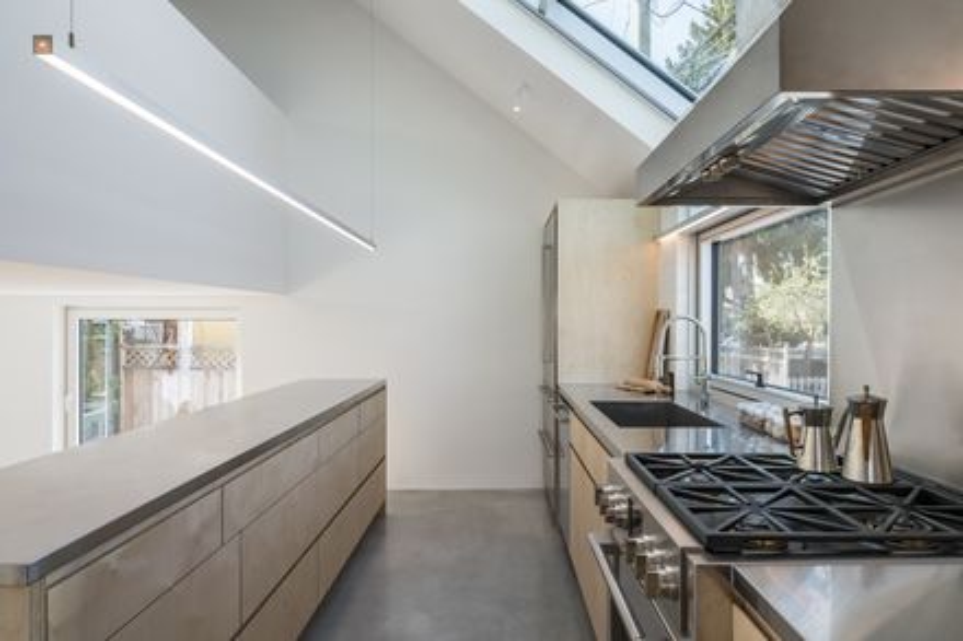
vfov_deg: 59.0
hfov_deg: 80.7
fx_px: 567
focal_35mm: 21
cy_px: 320
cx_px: 482
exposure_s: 1/50
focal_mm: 21.2
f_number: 10
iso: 100
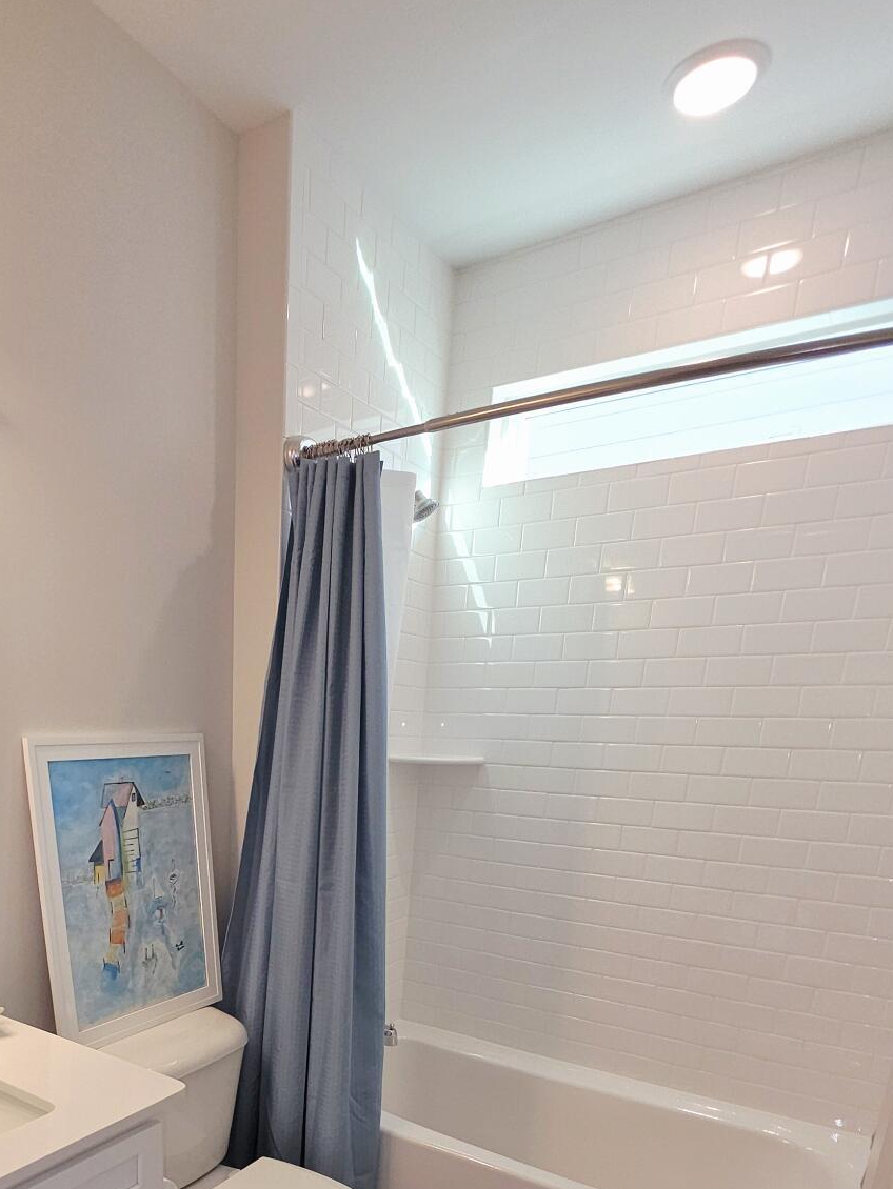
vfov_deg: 66.7
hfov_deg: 56.2
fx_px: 791
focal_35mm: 23
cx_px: 229
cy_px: 961
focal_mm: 2.2
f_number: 1.9
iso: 32
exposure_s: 1/120
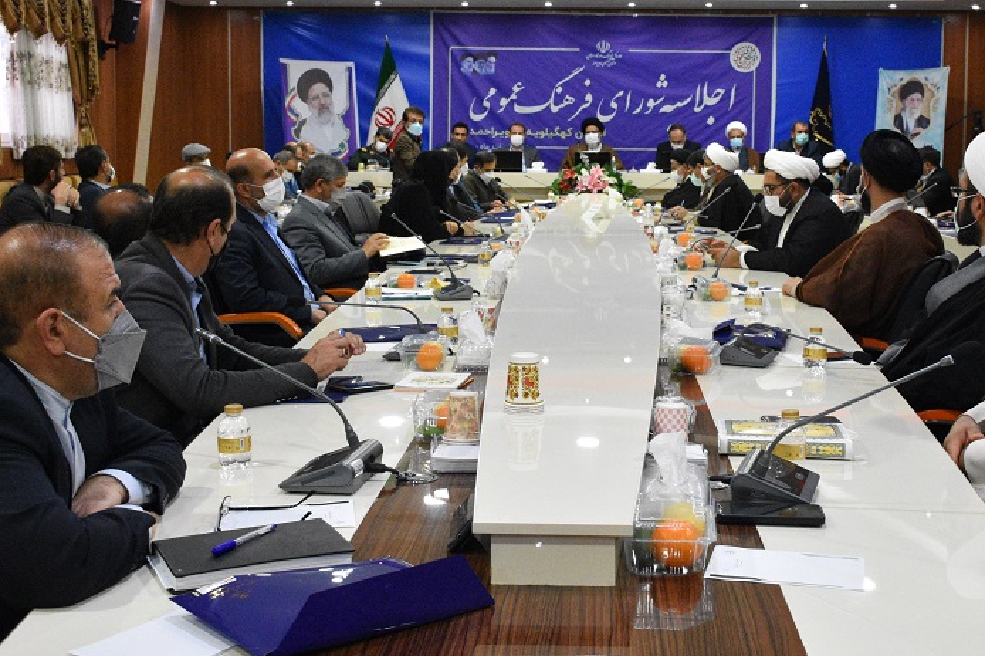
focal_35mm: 50
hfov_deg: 39.7
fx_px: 1360
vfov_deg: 27.0
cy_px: 248
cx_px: 572
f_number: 6.3
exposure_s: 1/160
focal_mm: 23
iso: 5000
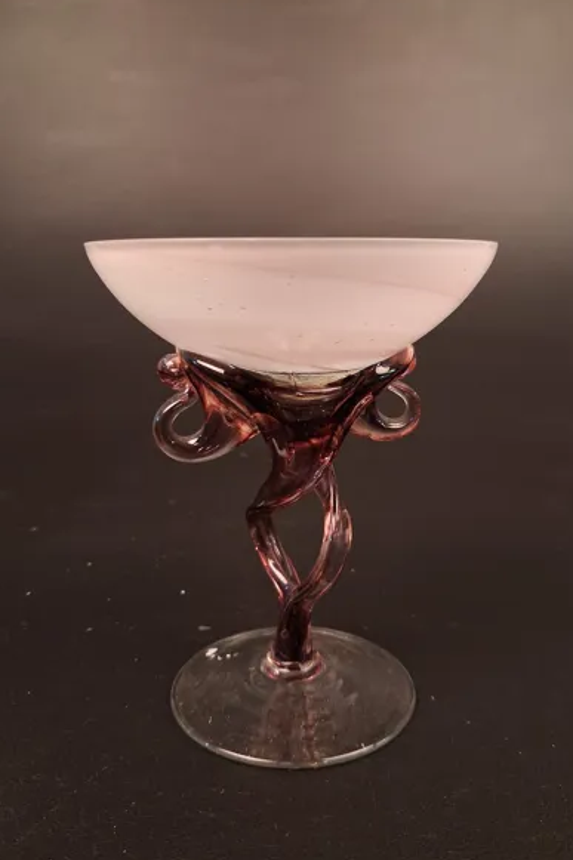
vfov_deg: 63.7
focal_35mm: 29
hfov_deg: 44.9
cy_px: 435
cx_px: 286
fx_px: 693
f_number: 1.8
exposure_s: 1/33
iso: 400
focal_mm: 4
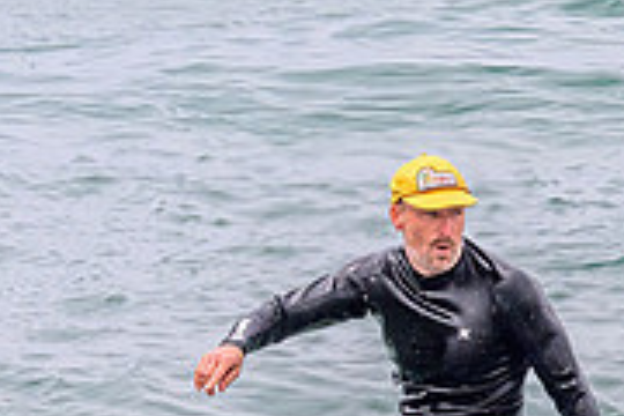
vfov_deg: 0.6
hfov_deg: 0.9
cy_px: 494
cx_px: 248
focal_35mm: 2257
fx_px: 39118
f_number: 11
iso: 900
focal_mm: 620
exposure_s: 1/2000
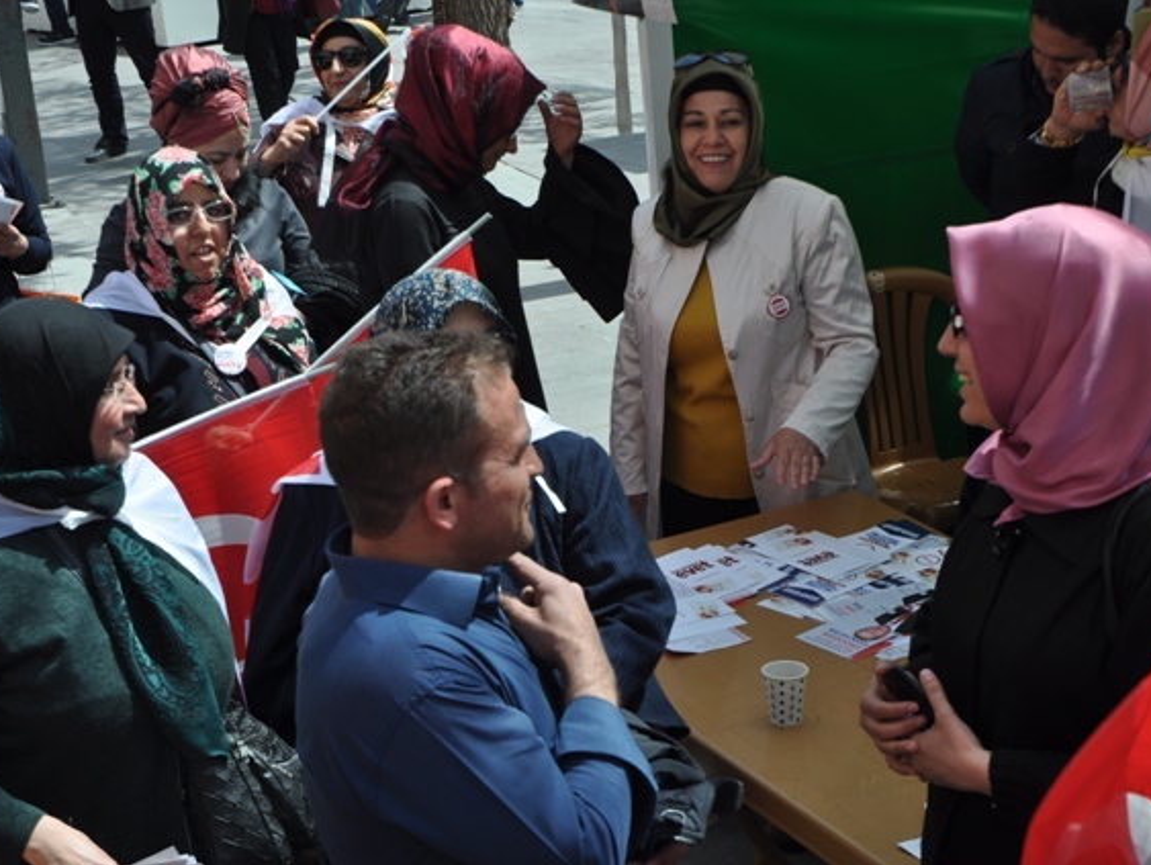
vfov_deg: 20.5
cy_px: 432
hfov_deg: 27.0
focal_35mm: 72
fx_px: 2396
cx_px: 591
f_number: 8
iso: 200
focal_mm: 44
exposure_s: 1/250
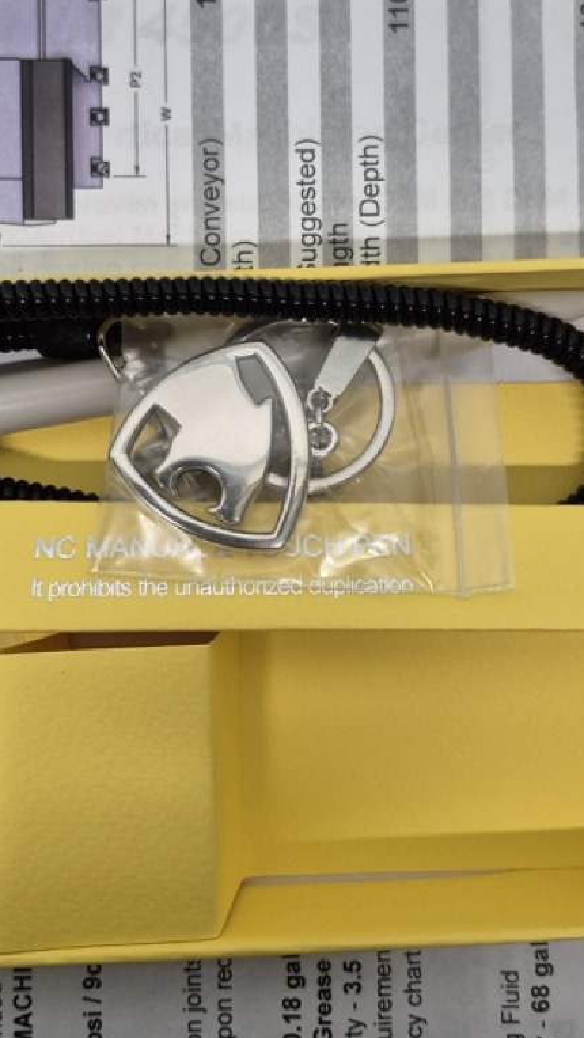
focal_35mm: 42
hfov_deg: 28.4
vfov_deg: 48.0
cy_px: 410
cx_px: 277
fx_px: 1156
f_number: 1.8
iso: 500
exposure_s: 1/120
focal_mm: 5.4
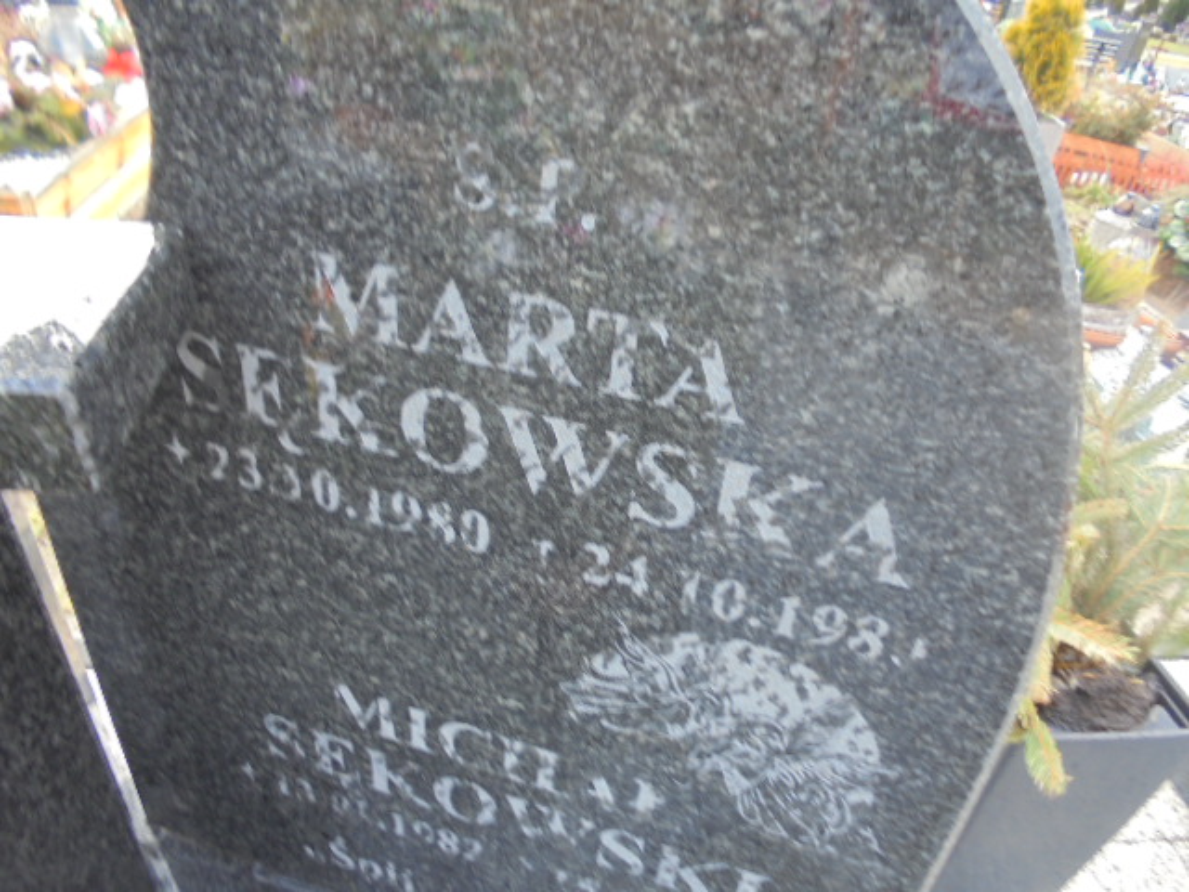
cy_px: 446
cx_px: 594
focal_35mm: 26
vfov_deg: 53.1
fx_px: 893
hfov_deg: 67.3
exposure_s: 1/40
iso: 100
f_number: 3.5
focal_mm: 4.6
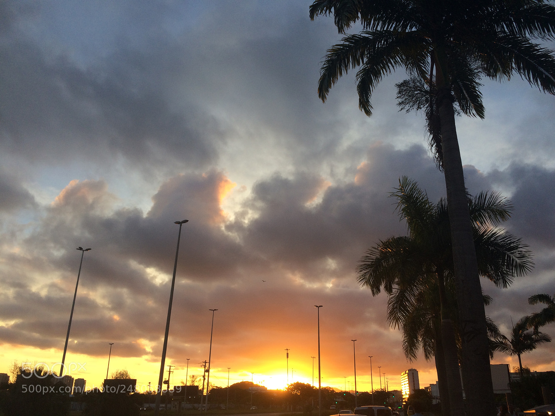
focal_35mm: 29
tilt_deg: +23.0
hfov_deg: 61.7
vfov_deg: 48.2
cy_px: 208
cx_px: 278
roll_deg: -1.2
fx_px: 465
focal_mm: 4.15
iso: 32
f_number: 2.2
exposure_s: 1/321
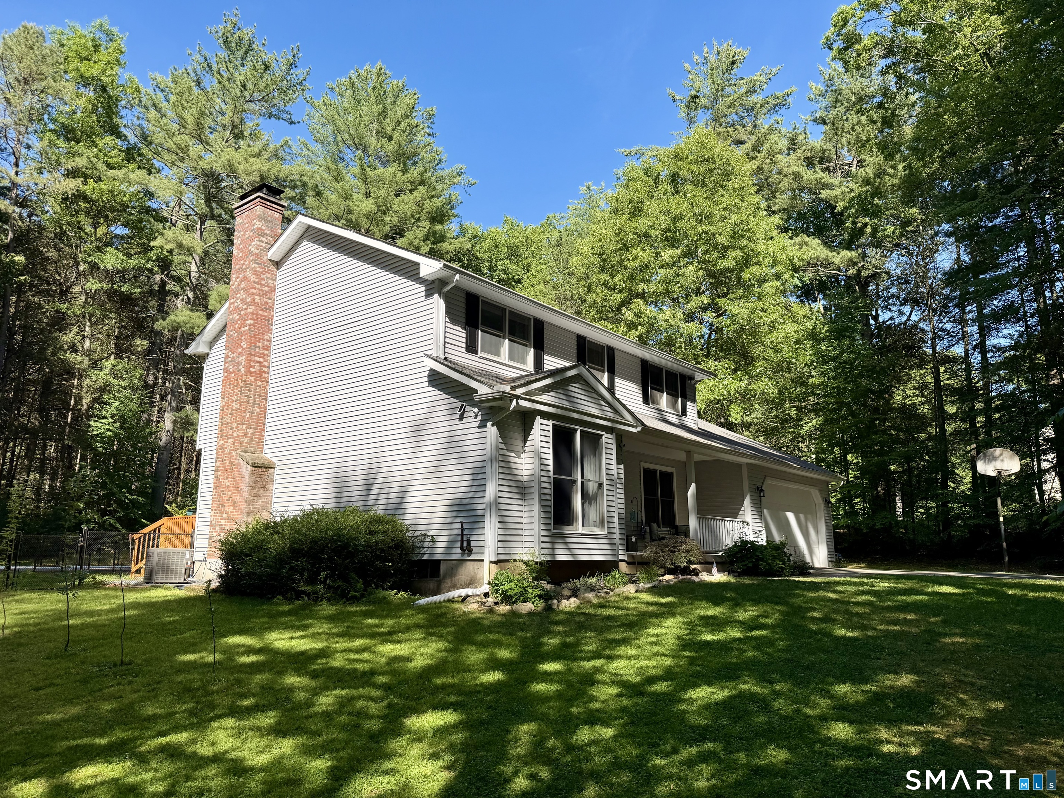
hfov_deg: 71.6
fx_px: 738
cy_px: 399
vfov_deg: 56.8
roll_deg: +0.3
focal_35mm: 24
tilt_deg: +11.7
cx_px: 532
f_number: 1.78
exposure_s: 1/2110
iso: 80
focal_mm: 6.76
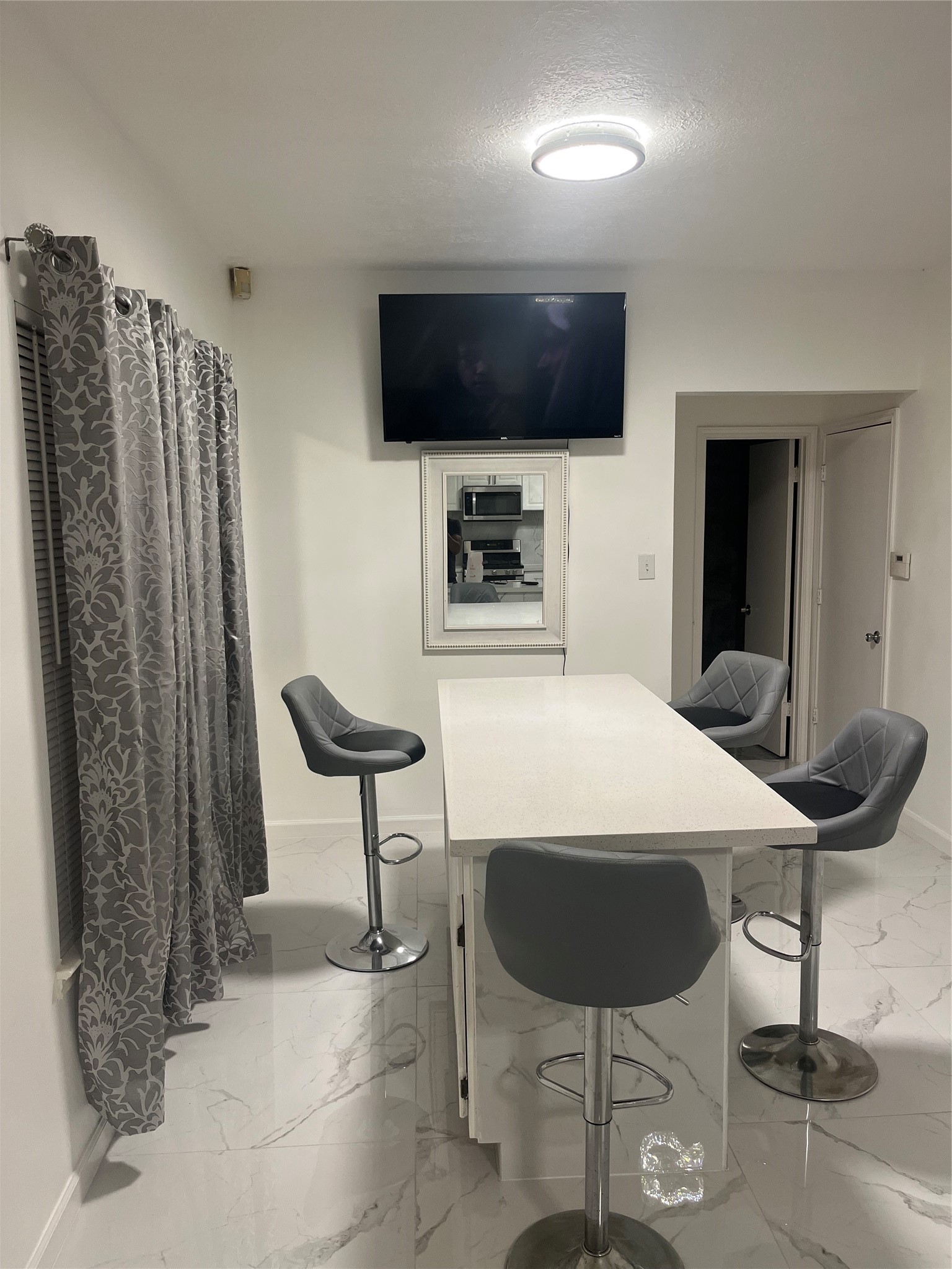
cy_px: 634
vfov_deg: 67.3
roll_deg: +0.9
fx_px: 953
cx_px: 476
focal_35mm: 26
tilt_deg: -7.7
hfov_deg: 53.1
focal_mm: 5.1
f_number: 1.6
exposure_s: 1/60
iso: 100
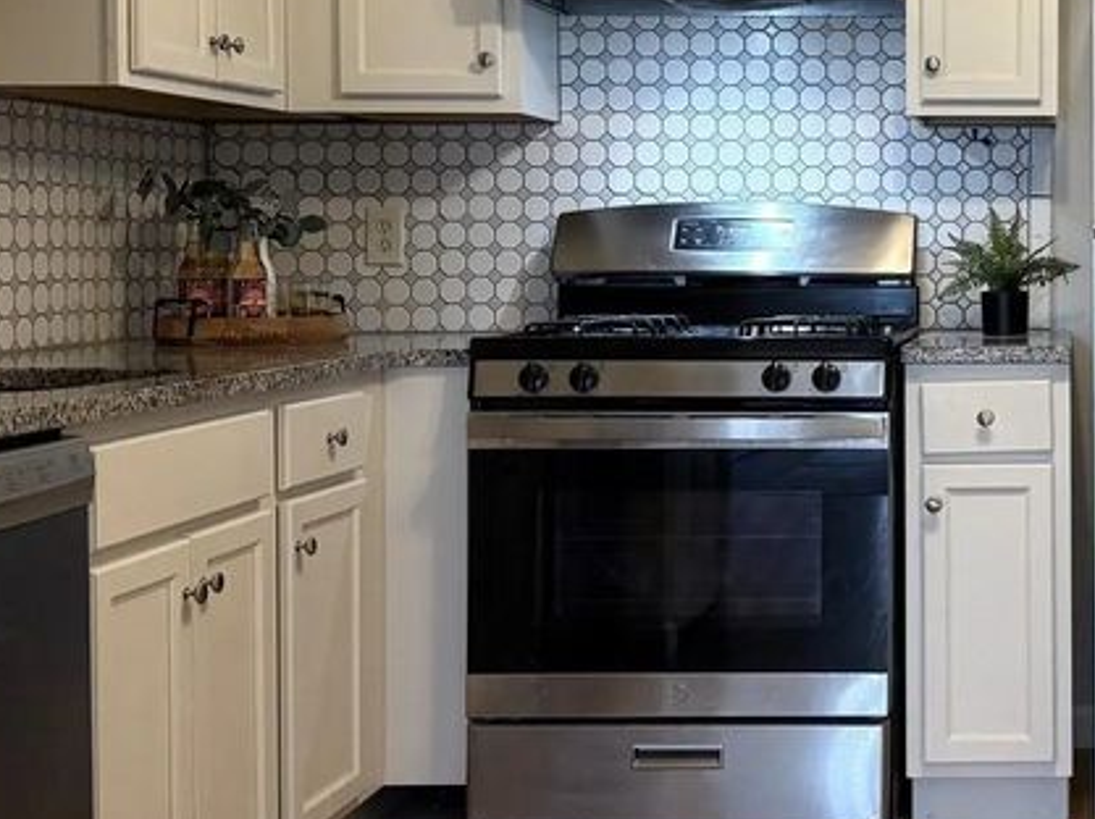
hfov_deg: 30.7
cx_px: 1056
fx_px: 1865
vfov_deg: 24.6
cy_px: 265
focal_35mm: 59
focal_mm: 6.76
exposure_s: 1/120
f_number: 1.78
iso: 250
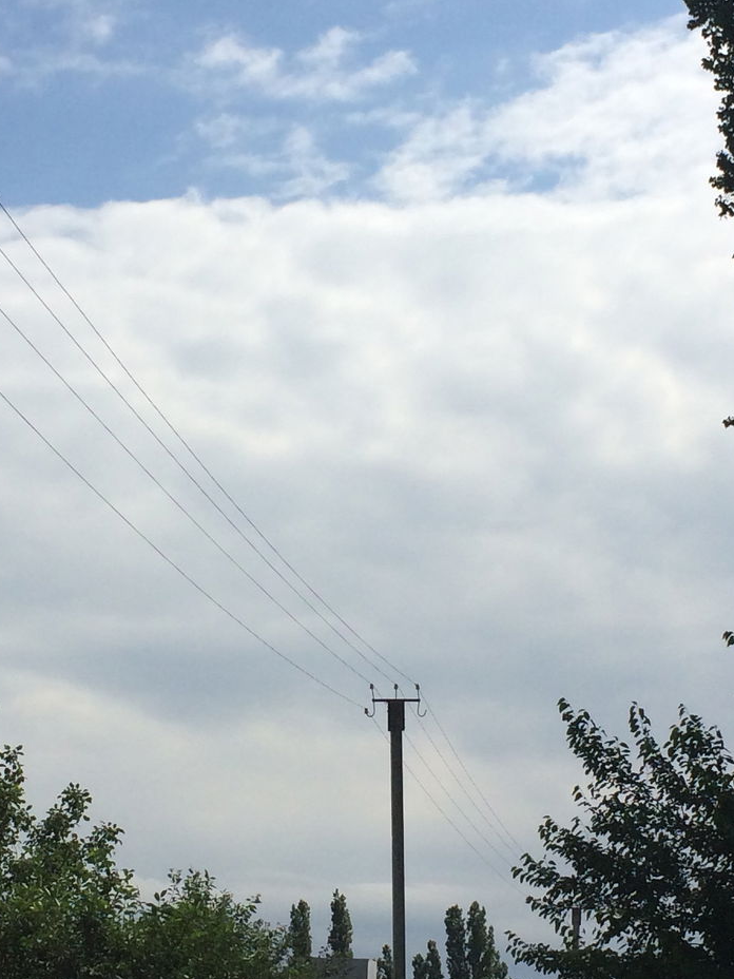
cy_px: 613
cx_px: 323
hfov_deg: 18.4
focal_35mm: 80
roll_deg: +0.0
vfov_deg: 24.3
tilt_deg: +12.5
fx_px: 2262
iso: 32
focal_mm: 4.15
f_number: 2.2
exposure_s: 1/5882
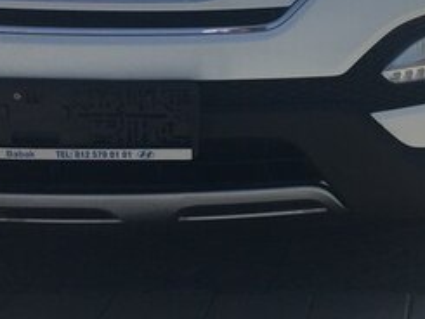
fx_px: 958
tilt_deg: -5.7
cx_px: 517
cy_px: -56
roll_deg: -1.9
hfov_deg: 22.9
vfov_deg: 18.0
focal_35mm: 78
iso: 25
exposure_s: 1/2959
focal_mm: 4.15
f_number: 2.2
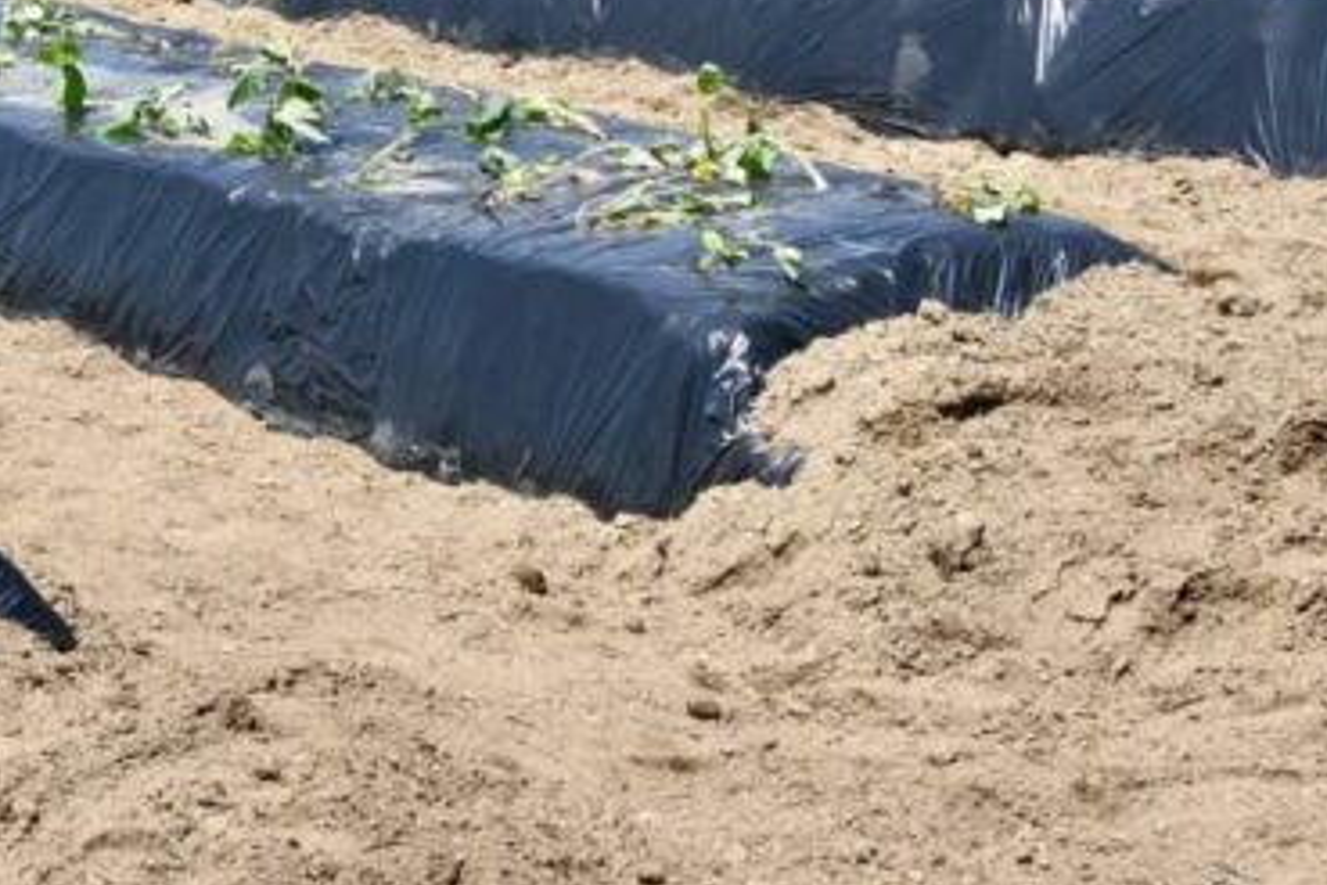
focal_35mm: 100
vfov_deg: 13.2
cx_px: -295
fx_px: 3686
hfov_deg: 19.2
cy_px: -239
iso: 100
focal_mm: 24
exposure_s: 1/320
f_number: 6.3
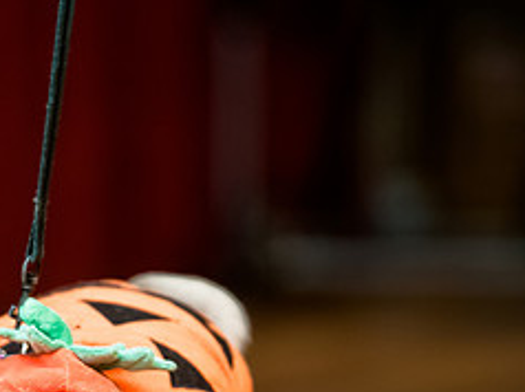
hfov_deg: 4.2
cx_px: -55
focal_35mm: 474
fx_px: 7184
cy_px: 415
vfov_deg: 3.1
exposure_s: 1/200
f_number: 2.8
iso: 200
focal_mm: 135
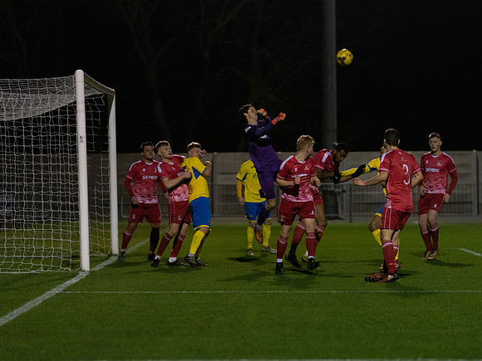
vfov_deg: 7.5
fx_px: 2760
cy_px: 164
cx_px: 280
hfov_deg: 10.0
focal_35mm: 198
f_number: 2.8
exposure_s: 1/1000
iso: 5000
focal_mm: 161
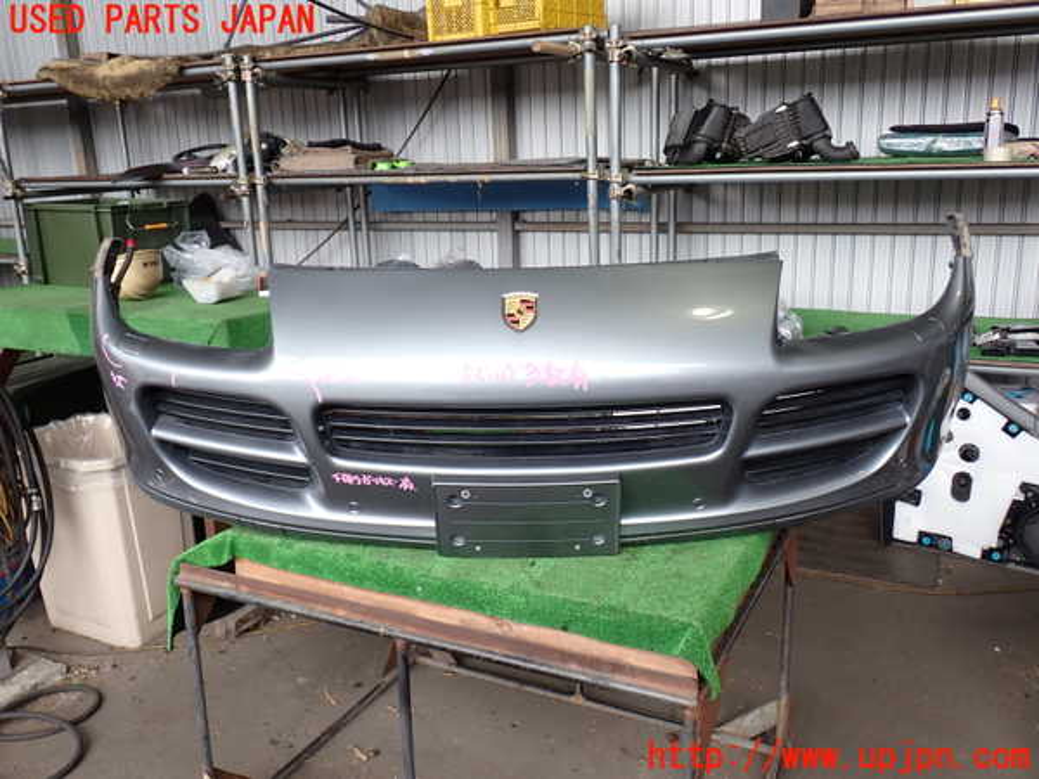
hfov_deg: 60.0
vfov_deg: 46.8
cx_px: 520
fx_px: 900
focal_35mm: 30
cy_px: 390
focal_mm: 5.4
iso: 100
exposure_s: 1/80
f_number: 3.2
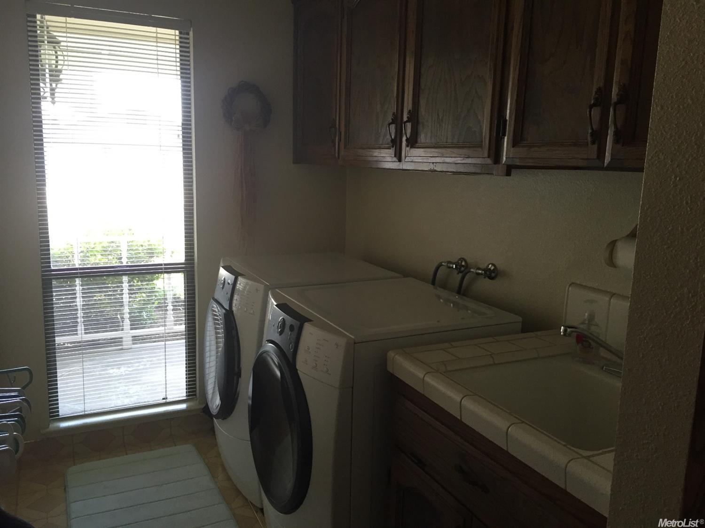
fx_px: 590
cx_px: 352
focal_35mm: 29
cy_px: 264
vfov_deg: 48.2
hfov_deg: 61.7
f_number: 2.2
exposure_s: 1/30
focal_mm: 4.15
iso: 50
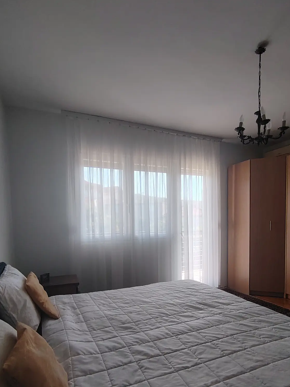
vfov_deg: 75.1
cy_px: 241
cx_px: 162
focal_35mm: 22
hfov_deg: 60.9
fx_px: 246
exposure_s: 1/100
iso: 101
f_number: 2.2
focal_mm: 1.42
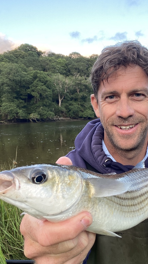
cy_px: 132
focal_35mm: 33
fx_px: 230
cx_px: 86
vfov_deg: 59.5
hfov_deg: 35.5
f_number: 2.2
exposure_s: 1/91
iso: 100
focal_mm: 2.71
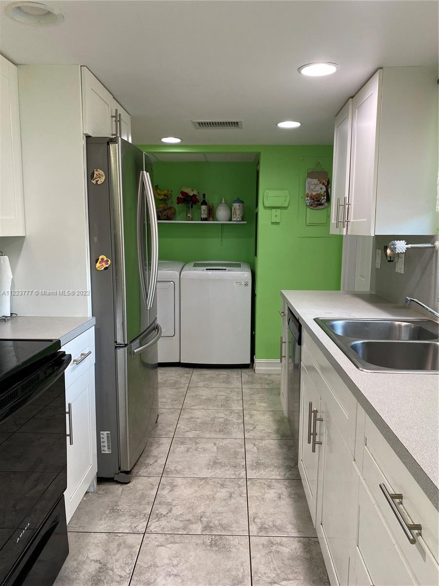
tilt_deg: -7.4
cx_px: 220
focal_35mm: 26
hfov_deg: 53.1
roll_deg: -0.4
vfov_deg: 67.3
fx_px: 440
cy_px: 293
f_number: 1.8
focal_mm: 4.25
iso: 125
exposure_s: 1/60
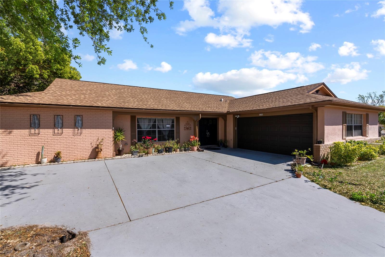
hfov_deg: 96.7
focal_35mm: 16
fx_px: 171
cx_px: 192
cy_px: 128
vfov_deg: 73.8
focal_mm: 16
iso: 100
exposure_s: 1/80
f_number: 8
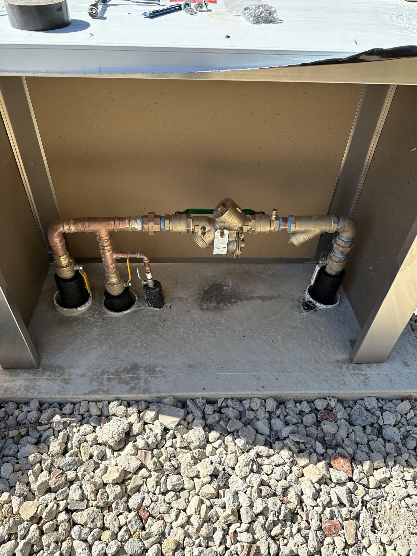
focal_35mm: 24
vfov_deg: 71.6
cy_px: 278
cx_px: 208
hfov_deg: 56.8
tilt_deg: -44.7
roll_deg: -3.3
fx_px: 385
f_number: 1.78
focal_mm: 6.86
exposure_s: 1/1495
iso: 80
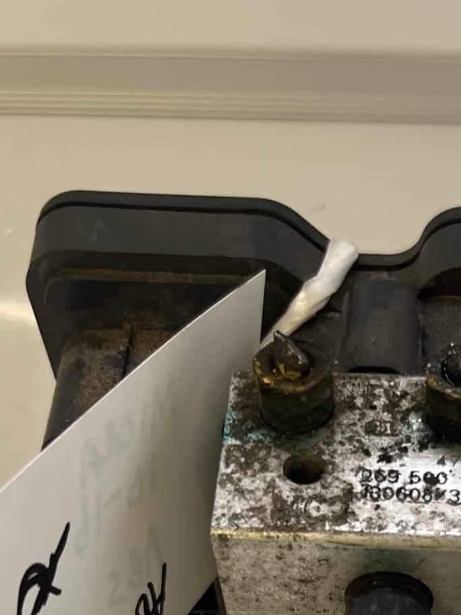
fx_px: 1296
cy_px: 780
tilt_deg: -58.3
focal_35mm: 73
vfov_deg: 23.8
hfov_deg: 19.4
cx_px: 496
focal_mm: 5.1
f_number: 1.6
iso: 80
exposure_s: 1/100
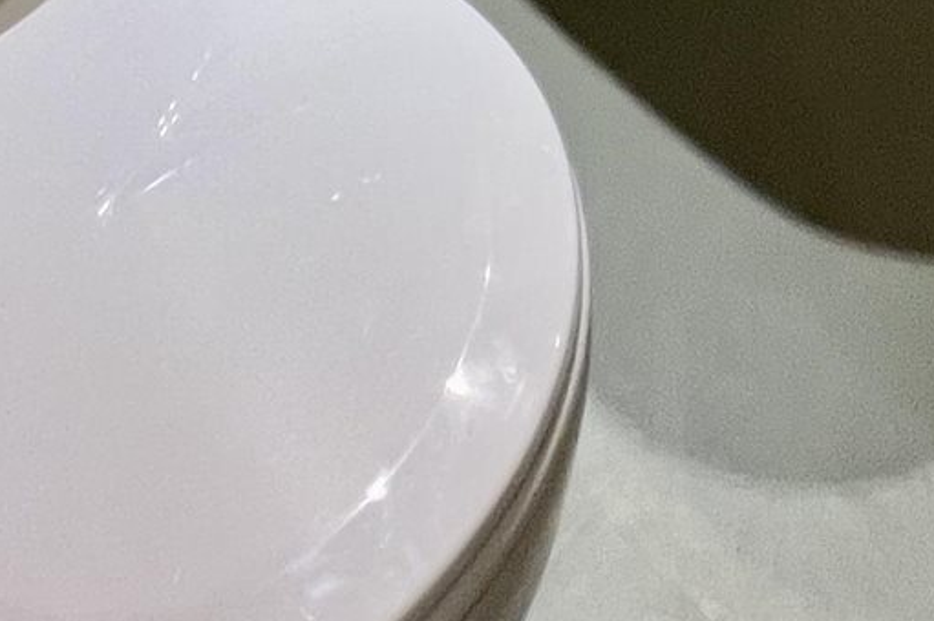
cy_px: -1293
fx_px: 1582
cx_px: 899
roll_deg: -0.8
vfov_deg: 11.2
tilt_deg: -10.3
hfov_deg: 30.9
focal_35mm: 61
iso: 160
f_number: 1.8
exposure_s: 1/60
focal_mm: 1.57
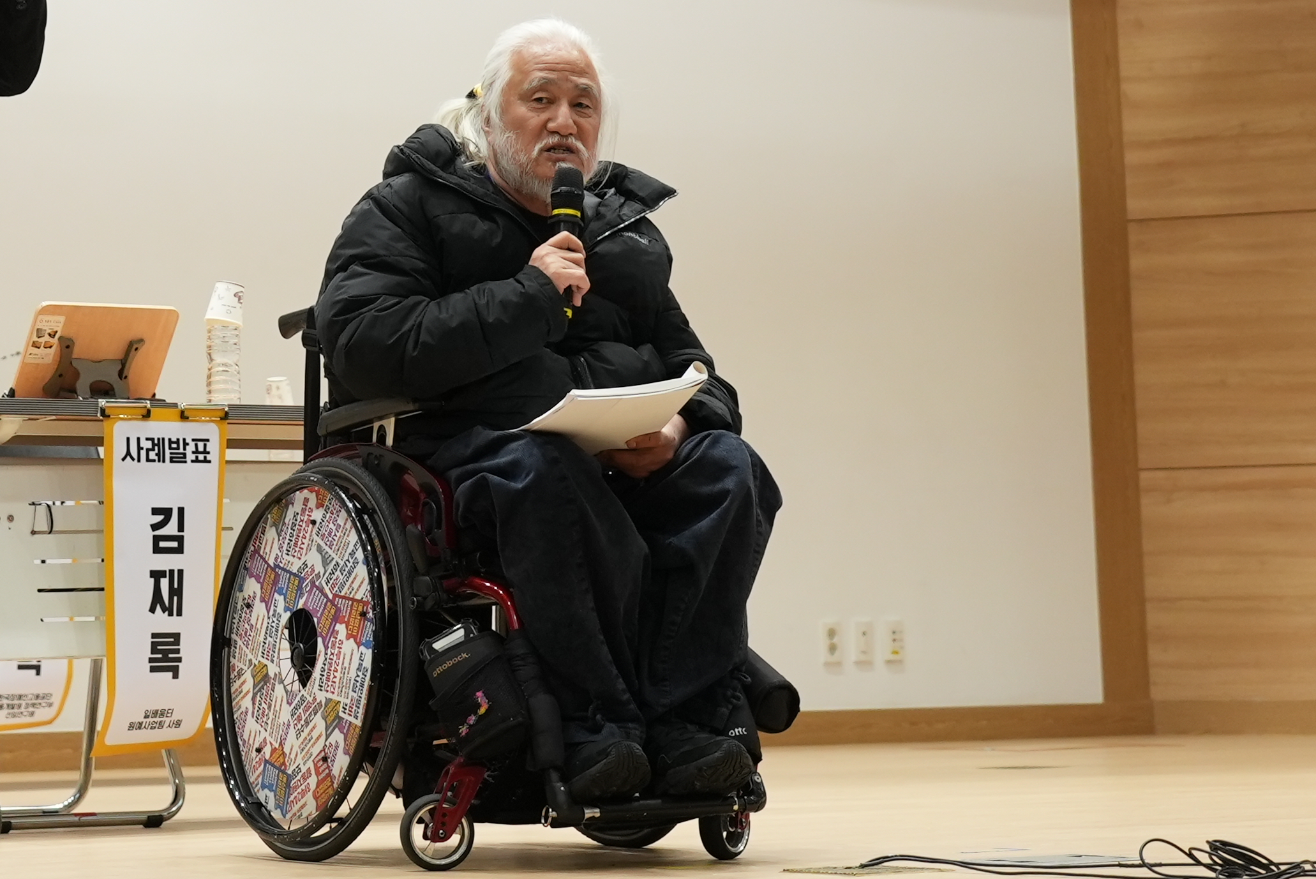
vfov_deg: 12.4
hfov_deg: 18.6
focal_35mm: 109
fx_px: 3986
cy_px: -21
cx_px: 340
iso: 2500
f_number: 4
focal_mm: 53
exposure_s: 1/80
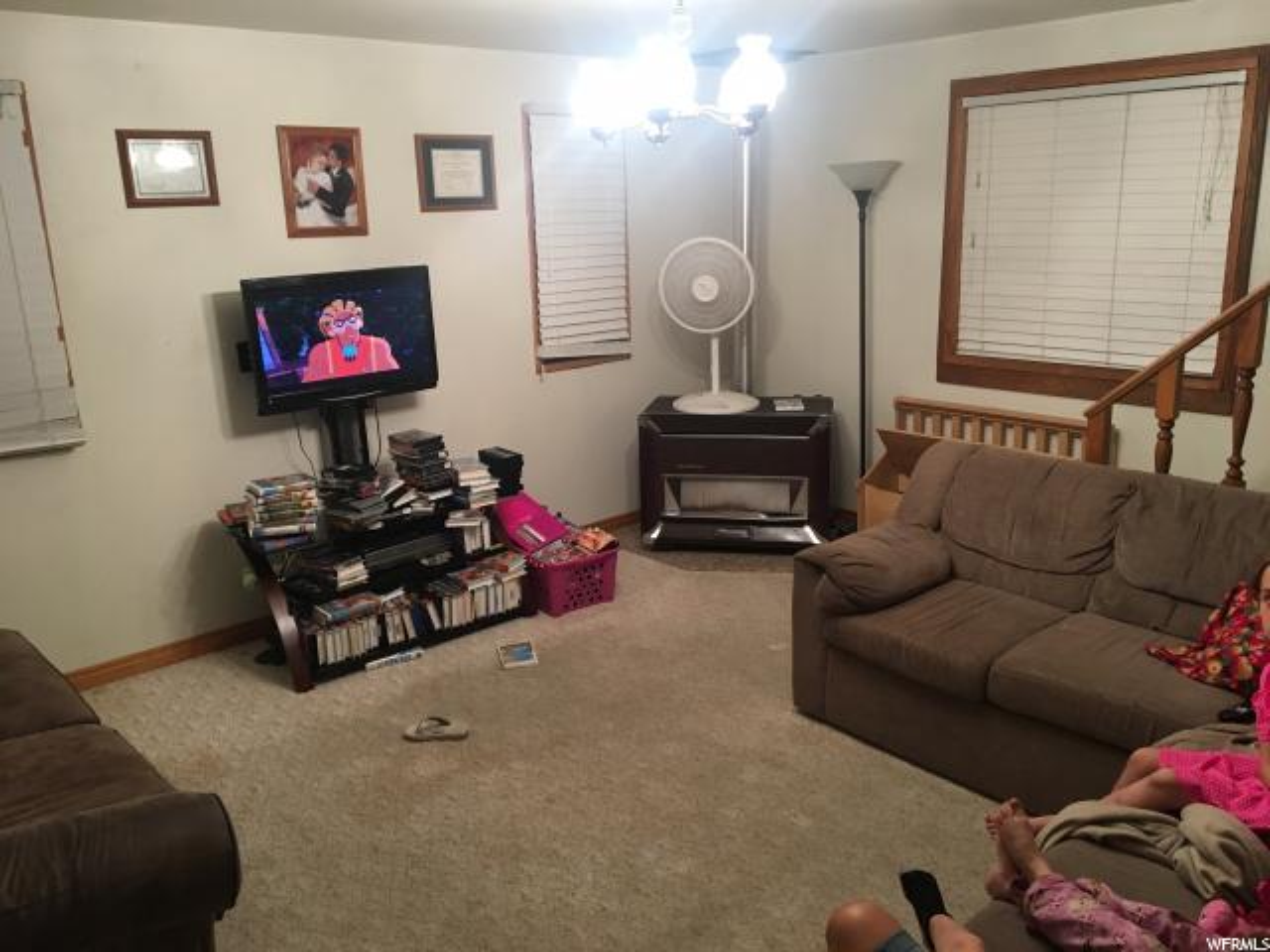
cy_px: 476
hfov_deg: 61.7
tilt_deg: -15.4
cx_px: 635
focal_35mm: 29
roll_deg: +1.1
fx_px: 1064
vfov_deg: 48.2
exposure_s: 1/30
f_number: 2.2
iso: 125
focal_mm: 4.15
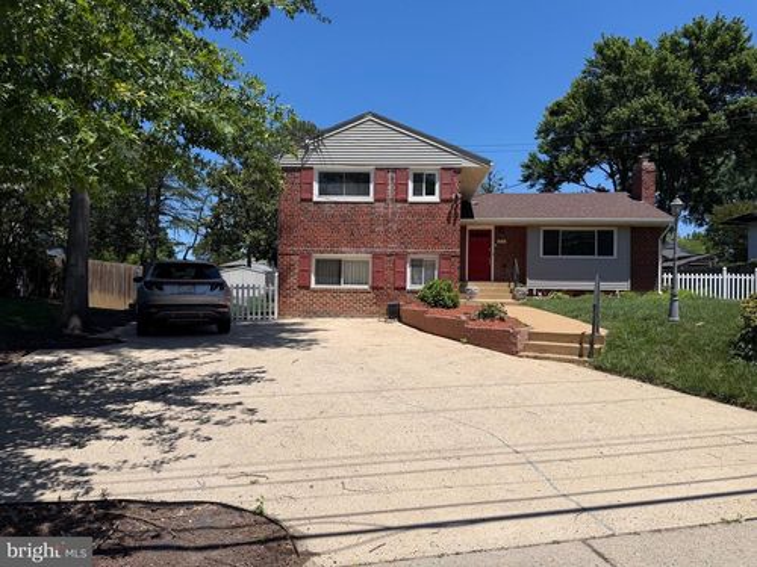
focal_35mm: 24
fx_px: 525
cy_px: 284
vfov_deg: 56.8
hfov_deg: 71.6
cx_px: 378
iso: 80
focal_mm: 6.76
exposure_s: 1/7353
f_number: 1.78
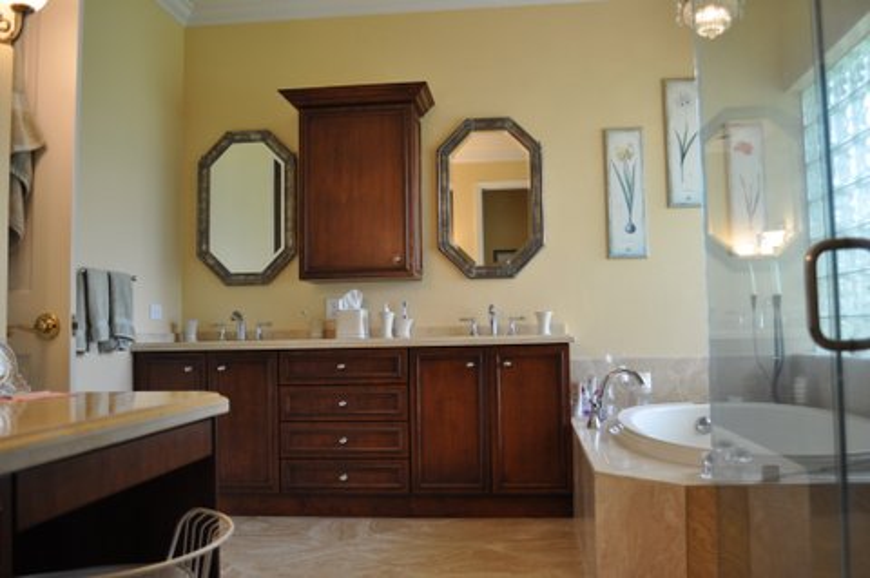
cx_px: 435
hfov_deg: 57.3
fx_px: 797
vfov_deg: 39.9
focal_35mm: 33
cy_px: 289
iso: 400
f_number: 4.5
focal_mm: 22
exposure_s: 1/80
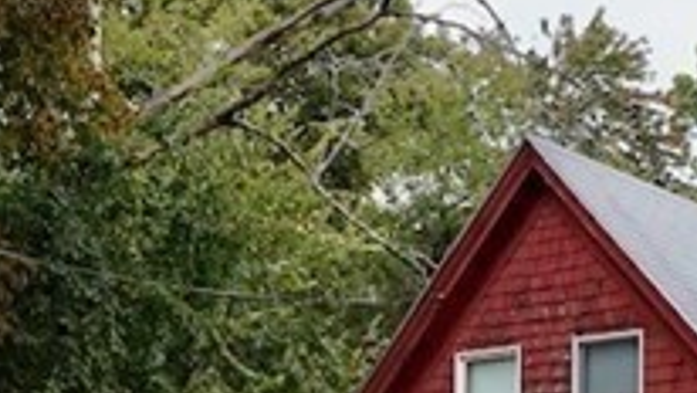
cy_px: 710
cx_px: 782
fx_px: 1923
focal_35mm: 104
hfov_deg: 19.6
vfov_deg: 10.9
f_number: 4
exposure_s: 1/125
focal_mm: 20
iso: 100
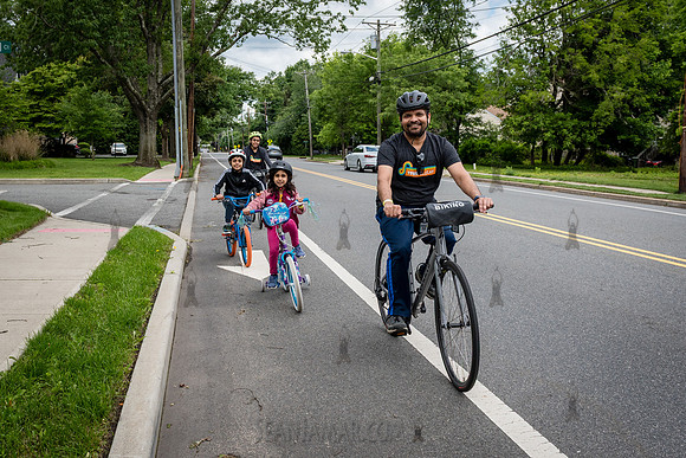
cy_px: 222
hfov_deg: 54.4
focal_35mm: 35
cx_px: 293
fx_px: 665
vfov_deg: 38.0
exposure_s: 1/1000
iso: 400
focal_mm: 24
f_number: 4.5
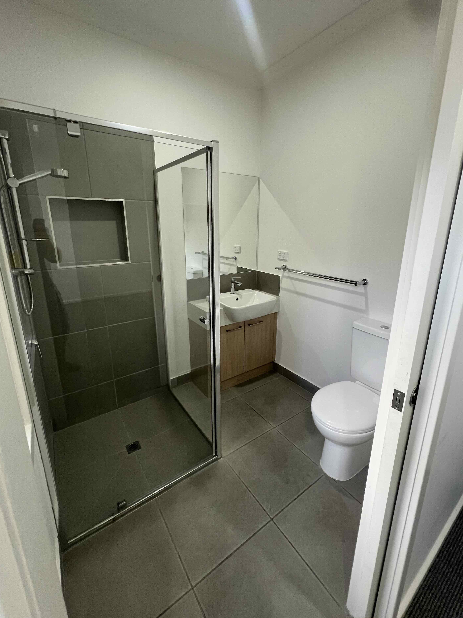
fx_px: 250
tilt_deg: -10.4
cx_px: 235
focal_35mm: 14
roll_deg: +0.9
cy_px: 292
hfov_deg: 85.7
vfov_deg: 102.0
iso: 160
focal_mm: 1.57
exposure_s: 1/100
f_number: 1.8
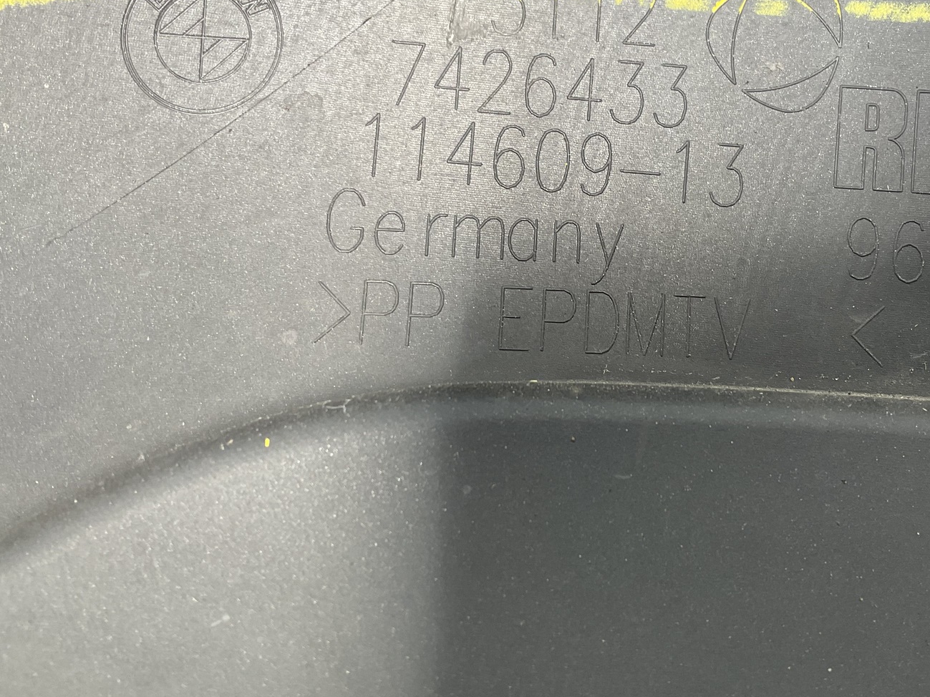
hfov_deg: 41.7
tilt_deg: -50.6
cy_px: 228
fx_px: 1209
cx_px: 601
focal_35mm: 45
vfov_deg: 31.9
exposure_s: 1/100
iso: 25
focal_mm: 3
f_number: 1.8
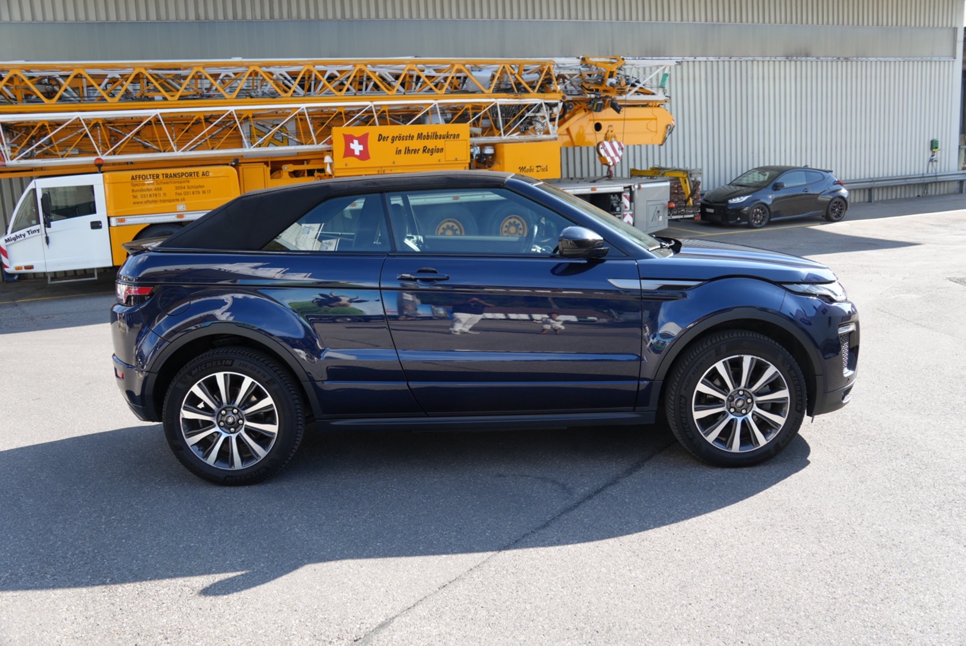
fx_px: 846
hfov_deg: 59.5
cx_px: 483
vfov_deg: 41.8
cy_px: 323
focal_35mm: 32
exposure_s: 1/200
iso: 100
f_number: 4
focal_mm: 21
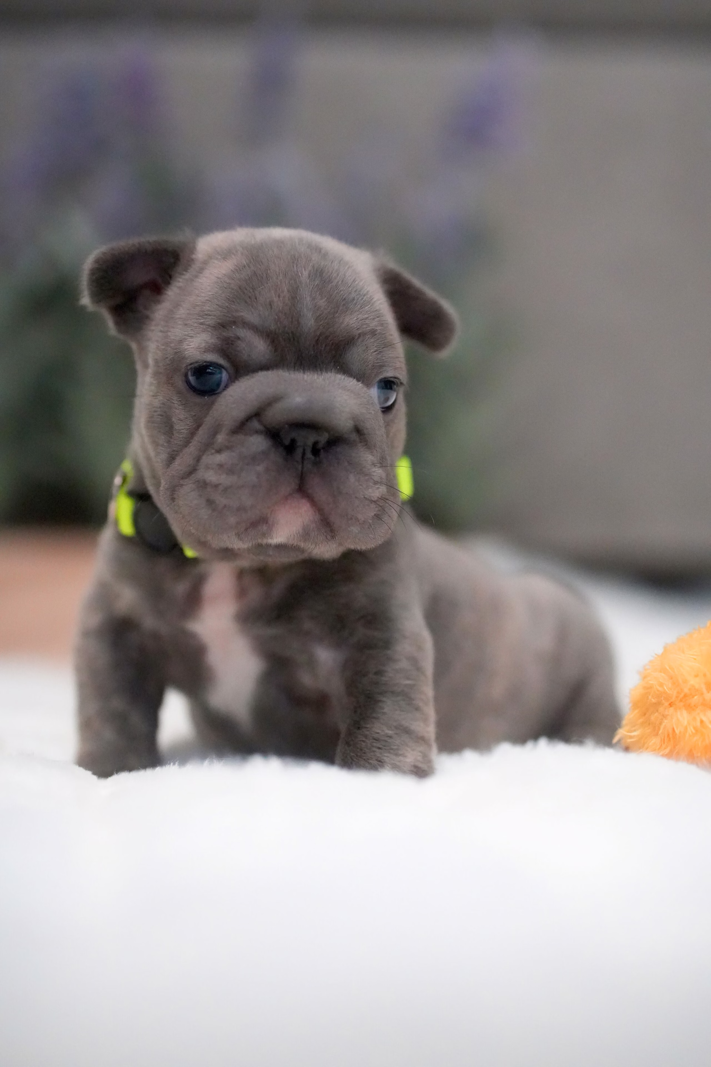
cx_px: 356
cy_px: 534
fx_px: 2518
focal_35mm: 85
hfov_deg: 16.1
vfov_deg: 23.9
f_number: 3.2
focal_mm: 85
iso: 12800
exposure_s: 1/500
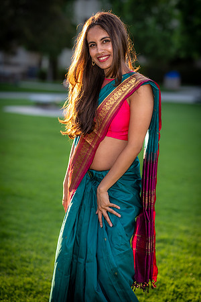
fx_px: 712
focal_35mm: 85
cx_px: 100
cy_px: 151
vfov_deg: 23.9
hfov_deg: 16.1
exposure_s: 1/640
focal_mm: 85
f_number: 2.5
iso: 160
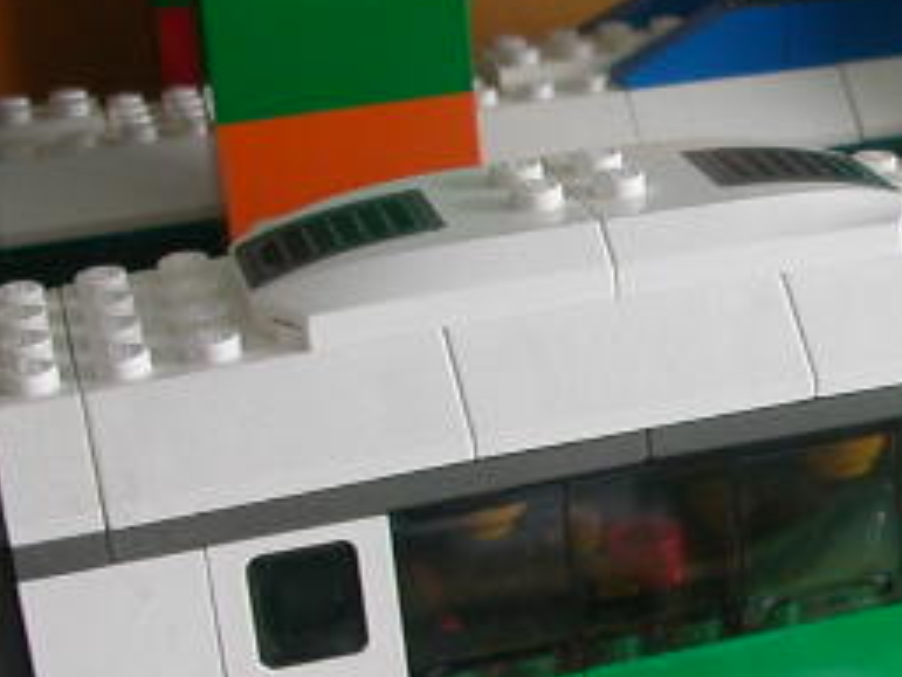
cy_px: 456
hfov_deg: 20.3
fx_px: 2398
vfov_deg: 16.0
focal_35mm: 92
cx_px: 1004
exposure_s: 1/30.9
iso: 100
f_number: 2.7
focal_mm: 5.6
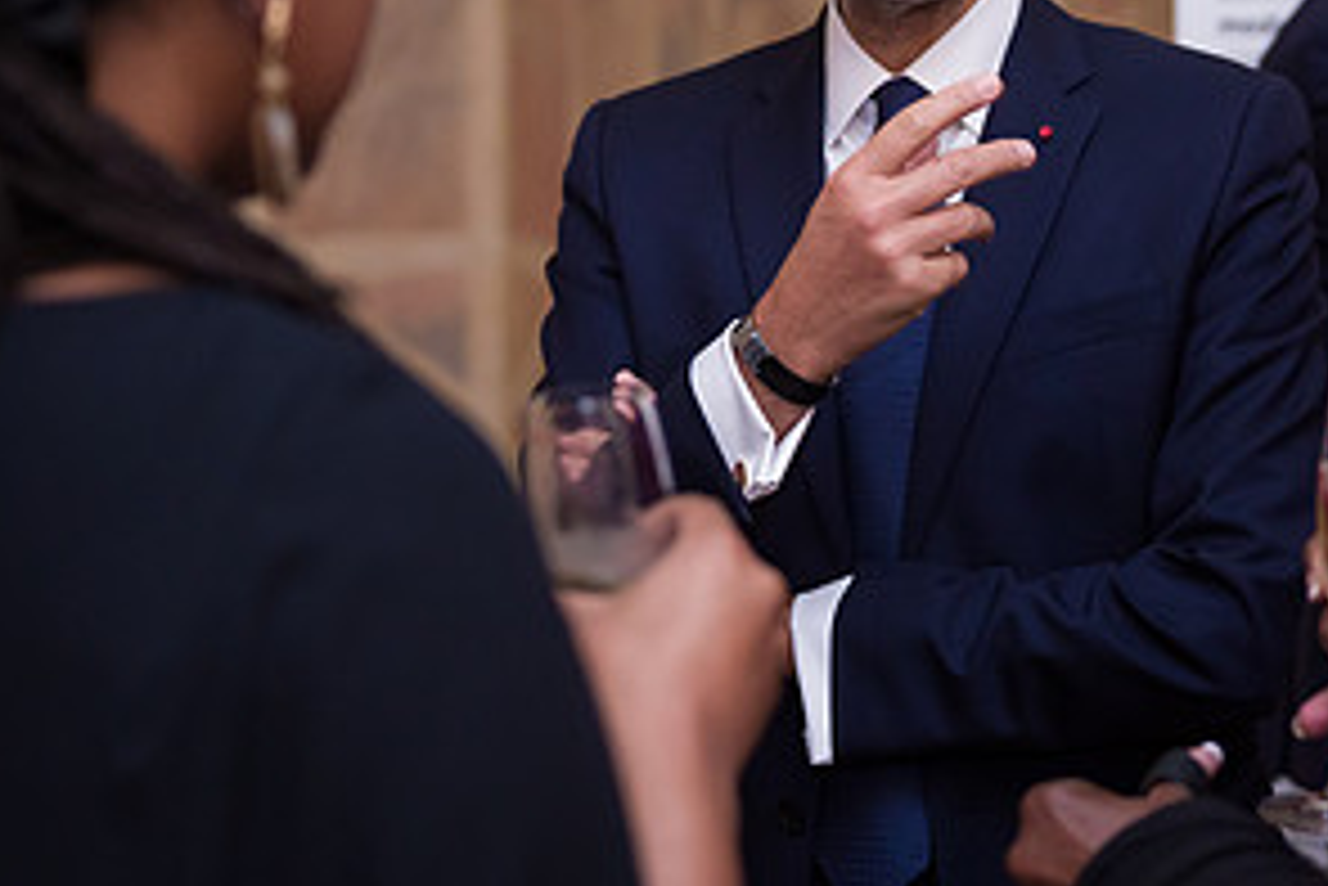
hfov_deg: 18.4
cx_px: 825
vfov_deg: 12.3
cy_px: 103
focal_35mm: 111
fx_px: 4096
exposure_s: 1/200
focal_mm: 55
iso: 1600
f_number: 3.2
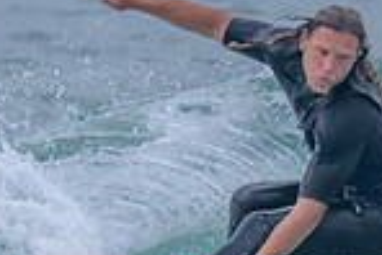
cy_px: 172
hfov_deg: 0.5
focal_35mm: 4160
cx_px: 458
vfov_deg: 0.3
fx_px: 44185
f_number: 11
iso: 800
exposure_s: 1/2000
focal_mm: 800
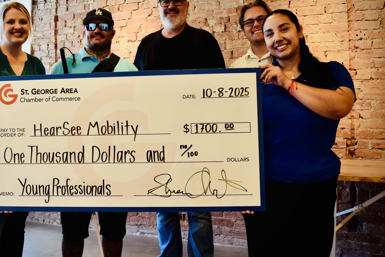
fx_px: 417
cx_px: 147
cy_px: 114
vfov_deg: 34.2
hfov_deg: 49.1
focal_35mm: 39
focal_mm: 20
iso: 400
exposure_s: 1/60
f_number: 5.6
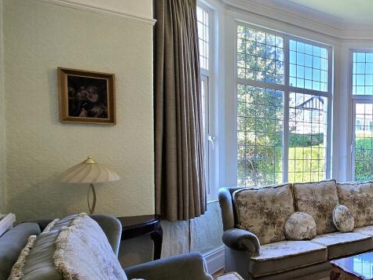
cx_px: 400
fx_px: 302
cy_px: 167
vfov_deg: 49.5
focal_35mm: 28
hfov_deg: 47.8
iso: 50
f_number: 2.2
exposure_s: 1/50
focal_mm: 2.2
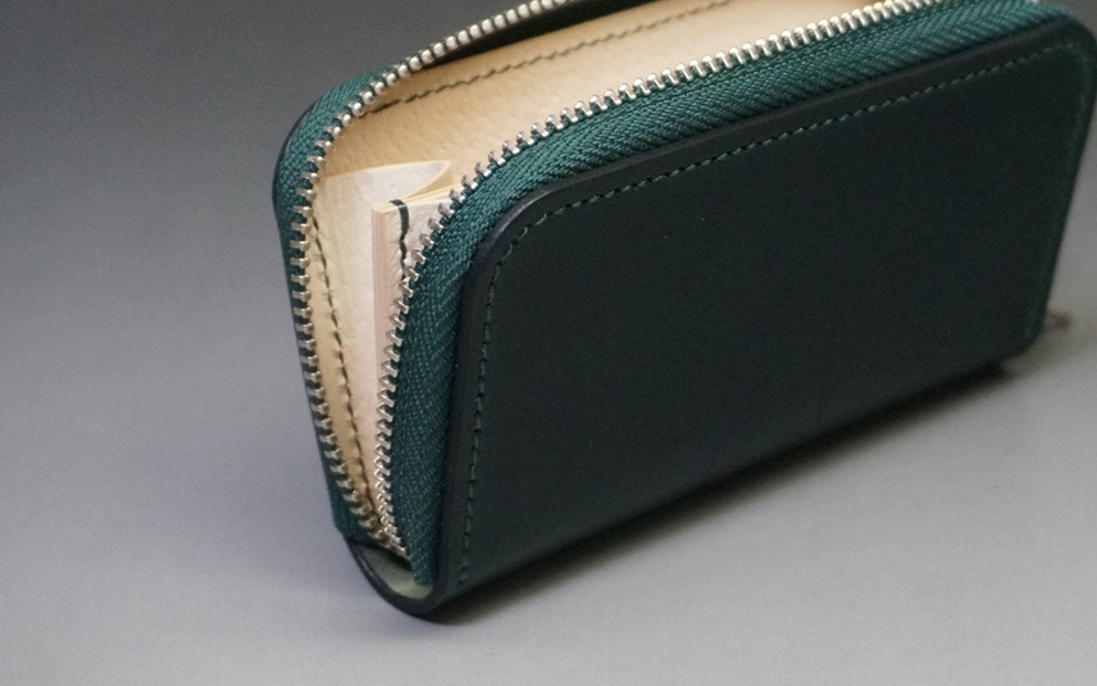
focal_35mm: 88
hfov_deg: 23.6
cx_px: 691
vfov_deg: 14.9
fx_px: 2622
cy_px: 280
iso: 3200
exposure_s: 1/125
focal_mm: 41
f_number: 5.6
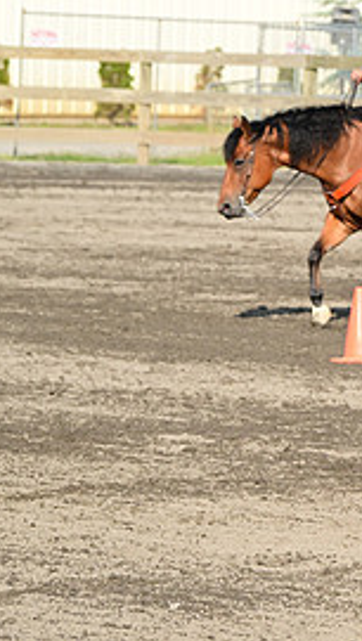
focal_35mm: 336
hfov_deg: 3.6
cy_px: 188
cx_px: 674
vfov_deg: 6.4
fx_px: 5718
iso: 1000
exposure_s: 1/2000
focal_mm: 150
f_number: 6.3
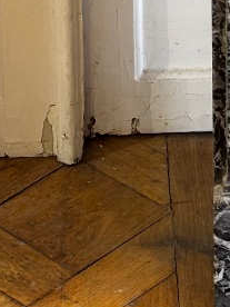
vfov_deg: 8.4
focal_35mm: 226
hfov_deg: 6.6
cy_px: -237
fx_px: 2002
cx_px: 81
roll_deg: +1.0
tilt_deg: -23.2
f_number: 1.6
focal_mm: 5.96
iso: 64
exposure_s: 1/50
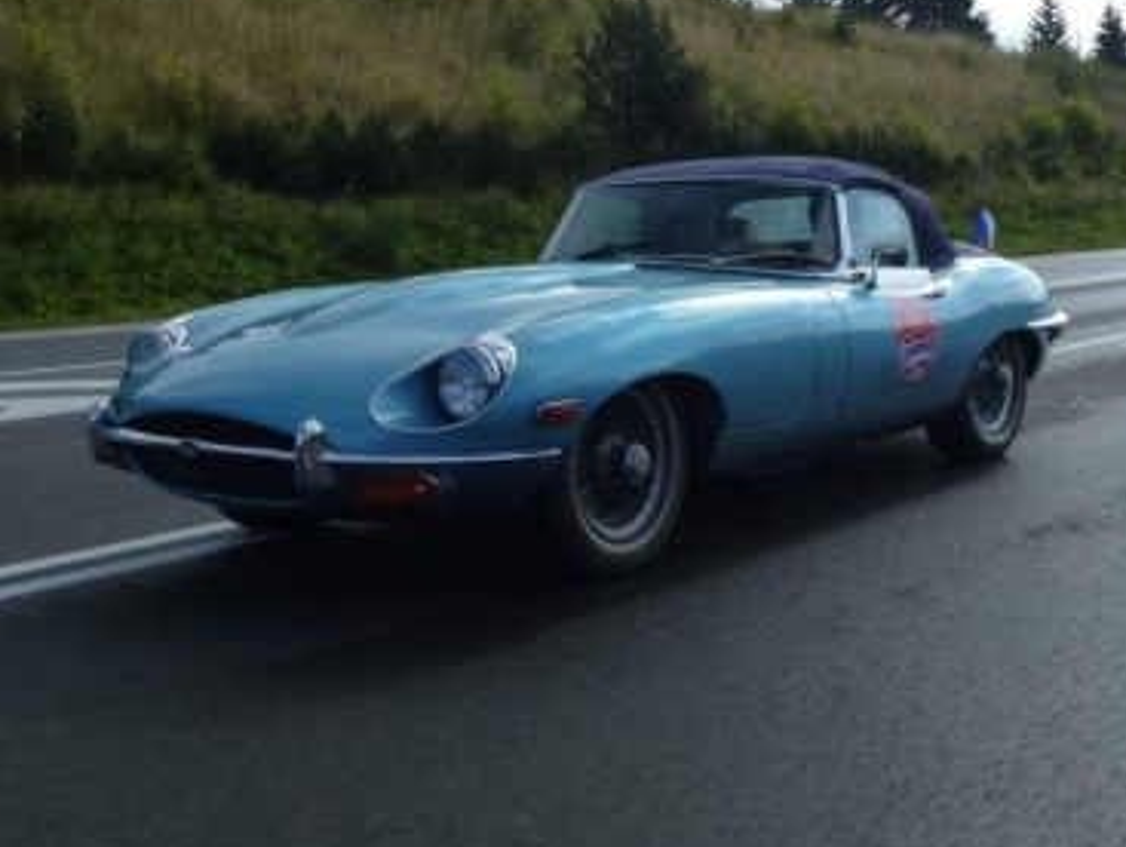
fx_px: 1595
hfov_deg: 38.8
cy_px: 382
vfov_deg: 29.7
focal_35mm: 49
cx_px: 519
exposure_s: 1/1000
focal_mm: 6.4
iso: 160
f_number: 4
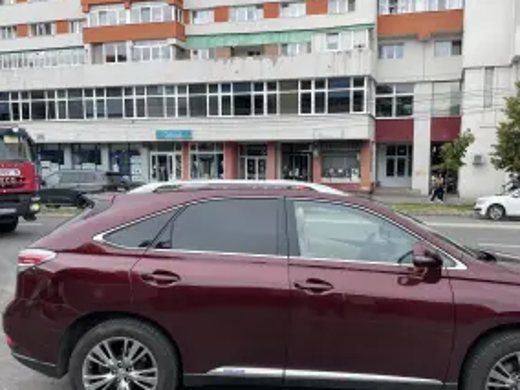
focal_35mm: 33
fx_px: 496
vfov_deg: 42.7
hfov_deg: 55.0
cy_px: 236
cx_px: 311
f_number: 1.6
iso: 32
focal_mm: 4.2
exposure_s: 1/1024
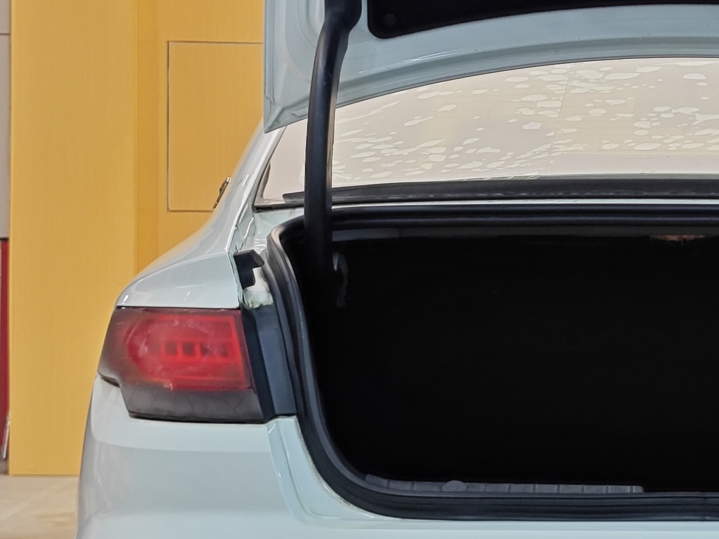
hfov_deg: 13.6
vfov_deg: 10.4
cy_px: 286
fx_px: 2970
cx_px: 699
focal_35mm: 143
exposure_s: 1/90.5
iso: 100
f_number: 1.9
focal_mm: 8.7
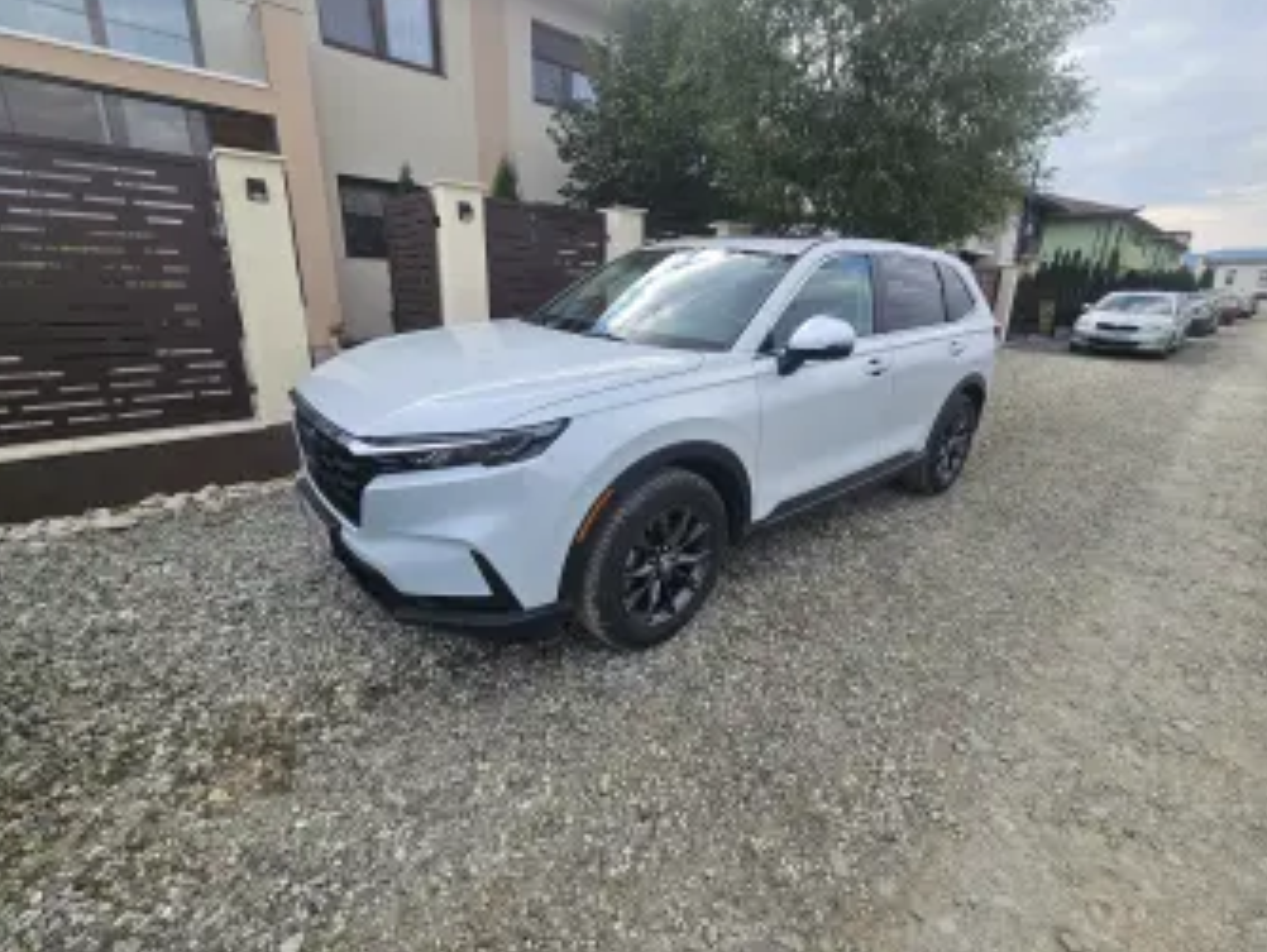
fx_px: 513
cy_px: 451
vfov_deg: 85.7
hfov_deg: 102.0
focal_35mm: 14
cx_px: 645
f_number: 2.2
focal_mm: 2.2
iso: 50
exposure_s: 1/434
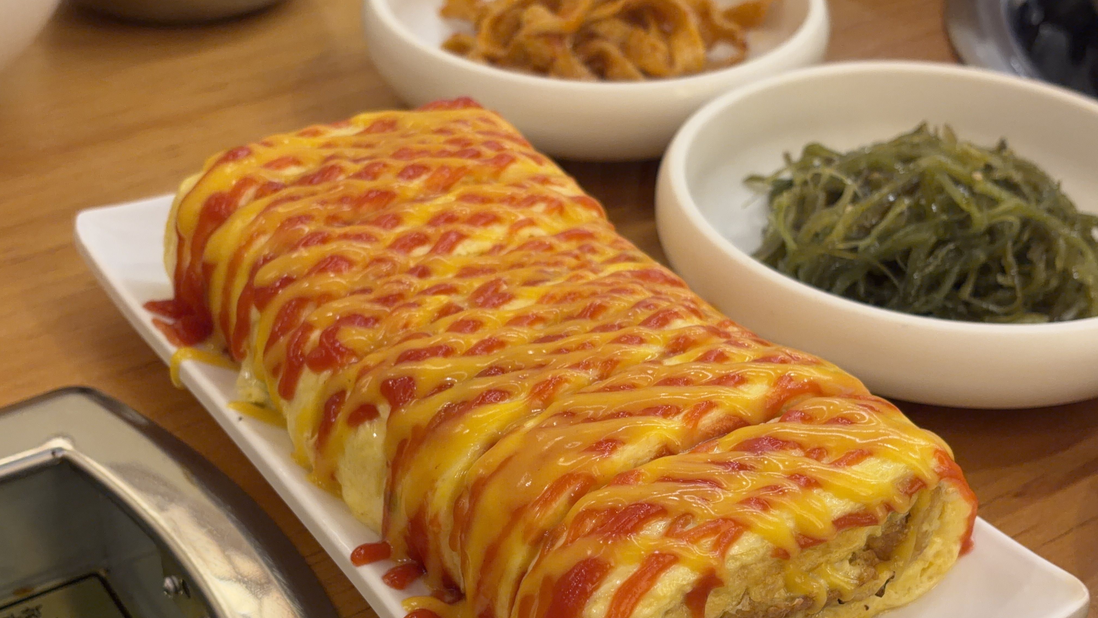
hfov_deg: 36.6
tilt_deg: -34.9
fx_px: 1660
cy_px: 396
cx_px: 547
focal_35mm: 57
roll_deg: -2.3
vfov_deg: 21.0
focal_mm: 5.96
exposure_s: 1/60
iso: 64
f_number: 1.6
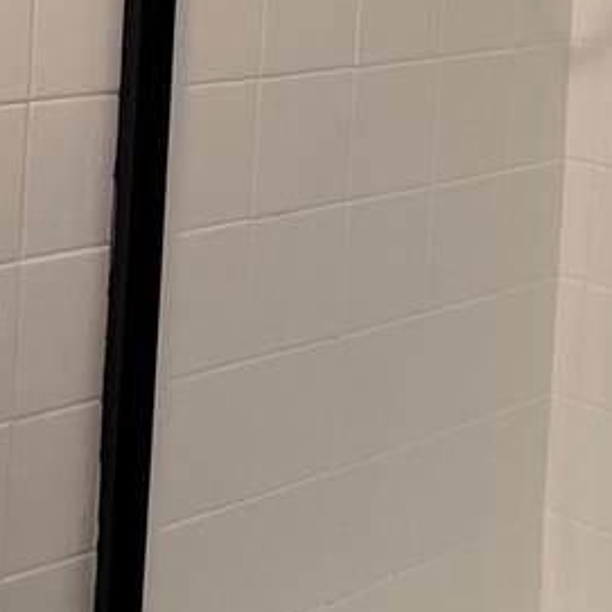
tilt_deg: -4.0
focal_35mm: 94
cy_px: -79
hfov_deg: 18.5
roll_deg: -4.2
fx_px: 1880
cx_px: 285
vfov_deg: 17.8
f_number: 1.78
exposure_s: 1/60
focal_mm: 6.76
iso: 125
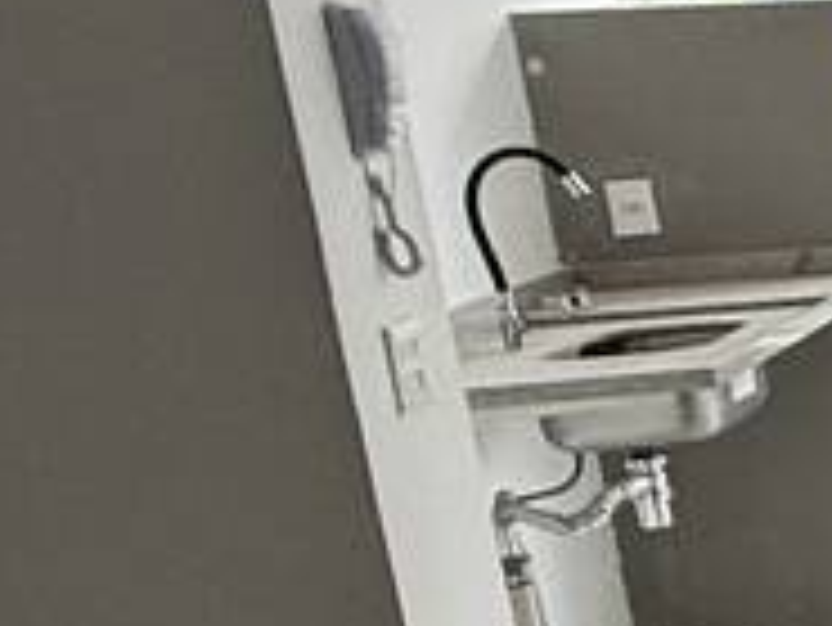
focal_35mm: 109
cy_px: 423
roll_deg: +2.8
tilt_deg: -11.8
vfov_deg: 13.6
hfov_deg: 10.7
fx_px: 2622
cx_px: 2613
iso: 100
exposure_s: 1/99
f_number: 2.2
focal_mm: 2.22
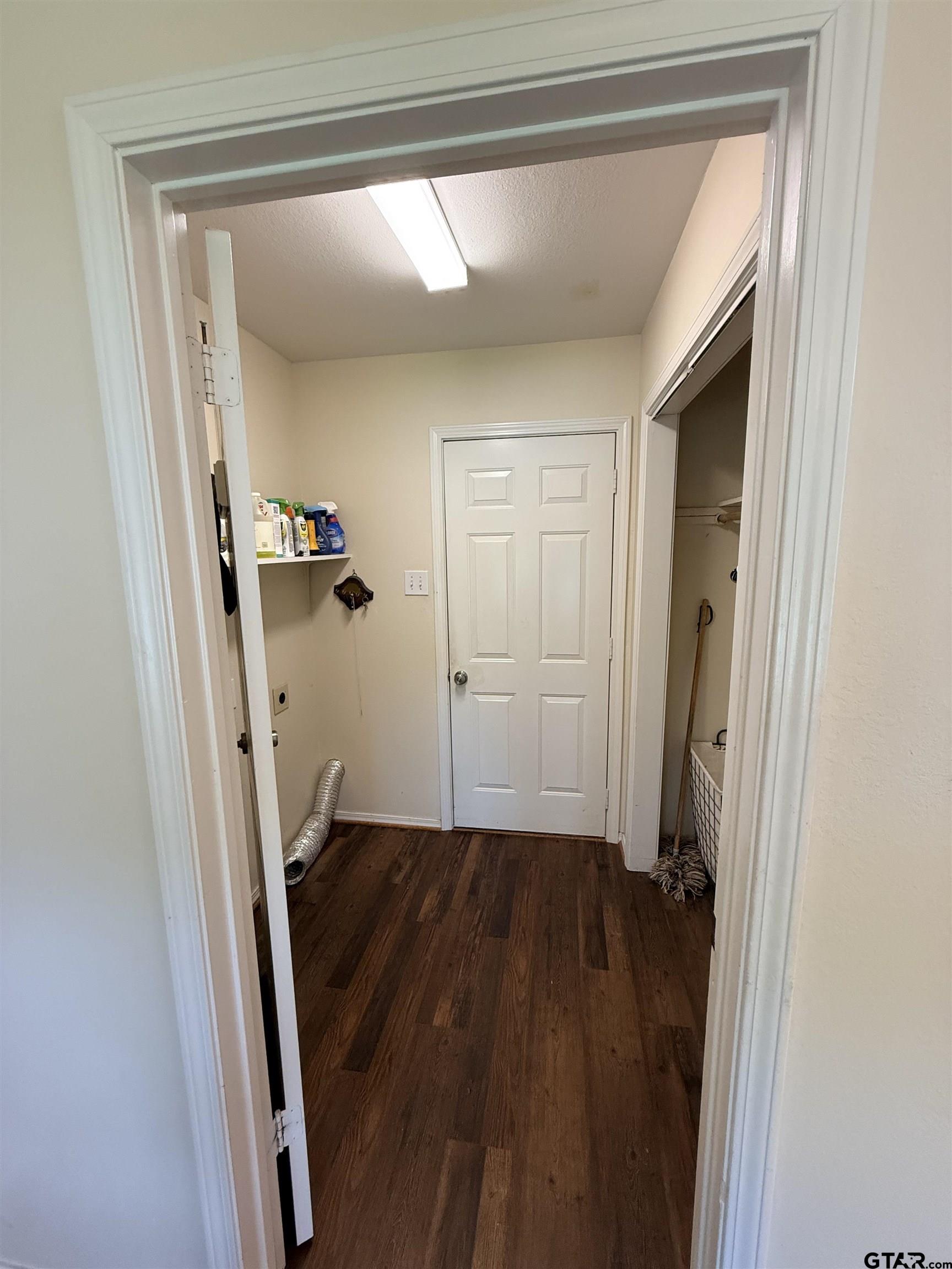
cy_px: 634
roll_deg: +0.5
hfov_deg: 85.7
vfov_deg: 102.1
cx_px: 476
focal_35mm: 14
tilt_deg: -9.0
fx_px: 513
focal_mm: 2.22
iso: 250
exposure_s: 1/120
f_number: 2.2
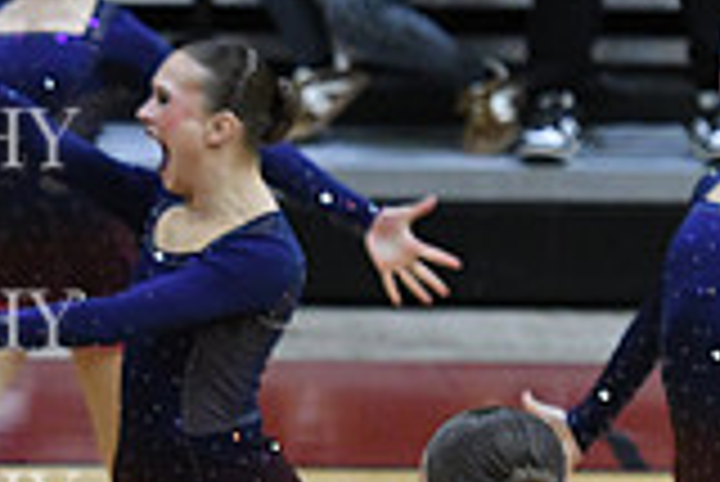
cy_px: 592
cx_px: -572
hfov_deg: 3.1
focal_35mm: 664
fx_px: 13292
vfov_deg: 2.1
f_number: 3.5
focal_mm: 122
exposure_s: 1/400
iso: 4000
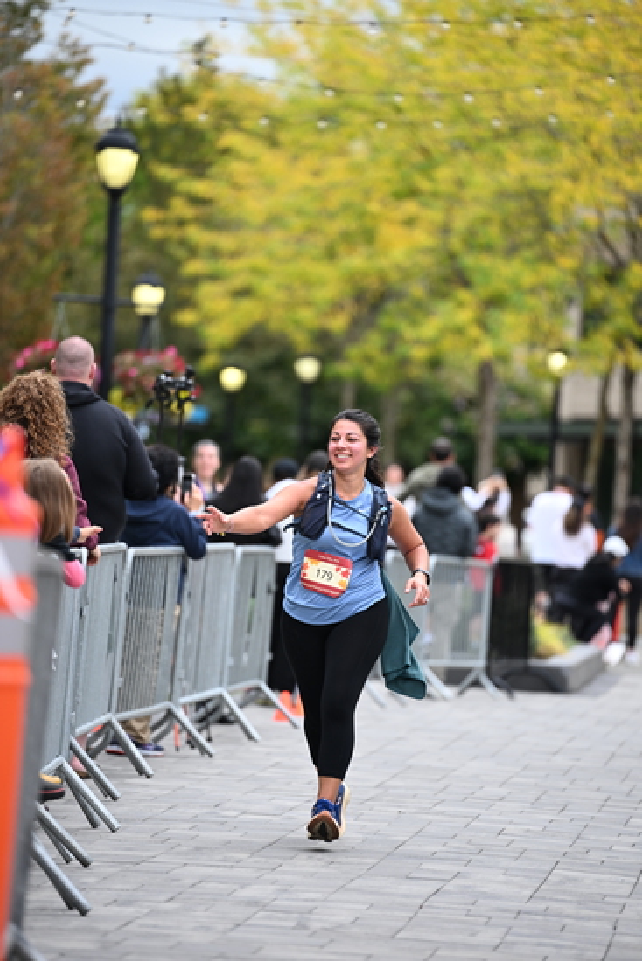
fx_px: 5346
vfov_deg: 10.3
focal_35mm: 200
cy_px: 480
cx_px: 321
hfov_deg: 6.9
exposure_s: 1/2000
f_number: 2.8
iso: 640
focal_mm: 200
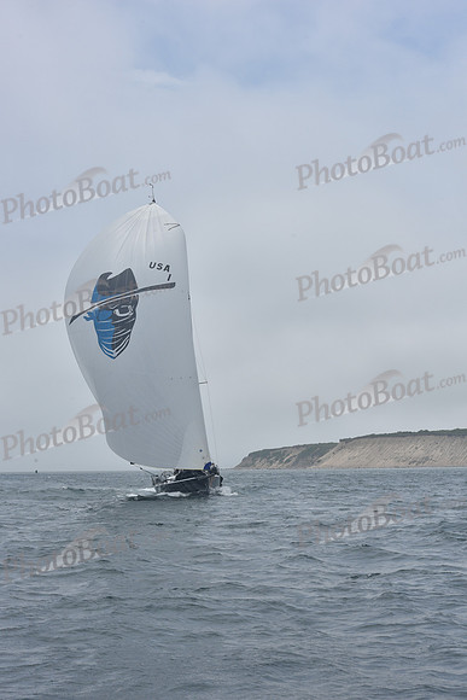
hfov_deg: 19.5
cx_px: 234
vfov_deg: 28.8
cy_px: 350
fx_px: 1361
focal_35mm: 70
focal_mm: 70
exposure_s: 1/800
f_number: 13
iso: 250
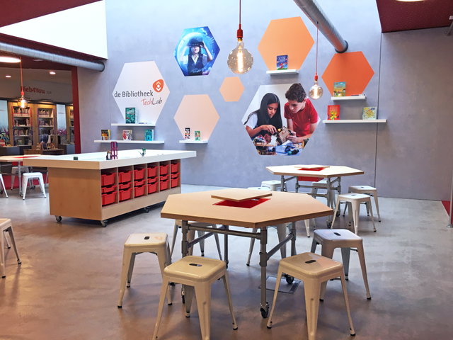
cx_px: 226
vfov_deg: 48.2
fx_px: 380
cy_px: 170
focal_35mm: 29
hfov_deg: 61.7
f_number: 2.2
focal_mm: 4.15
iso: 32
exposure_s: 1/33
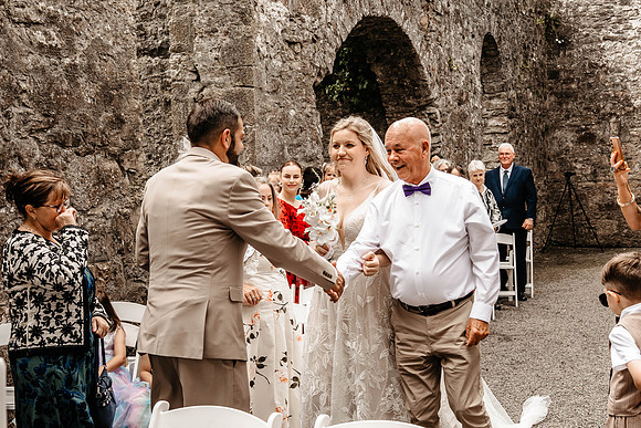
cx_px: 320
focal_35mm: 52
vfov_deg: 26.0
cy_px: 214
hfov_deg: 38.2
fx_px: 926
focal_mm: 35
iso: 800
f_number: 8
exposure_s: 1/320
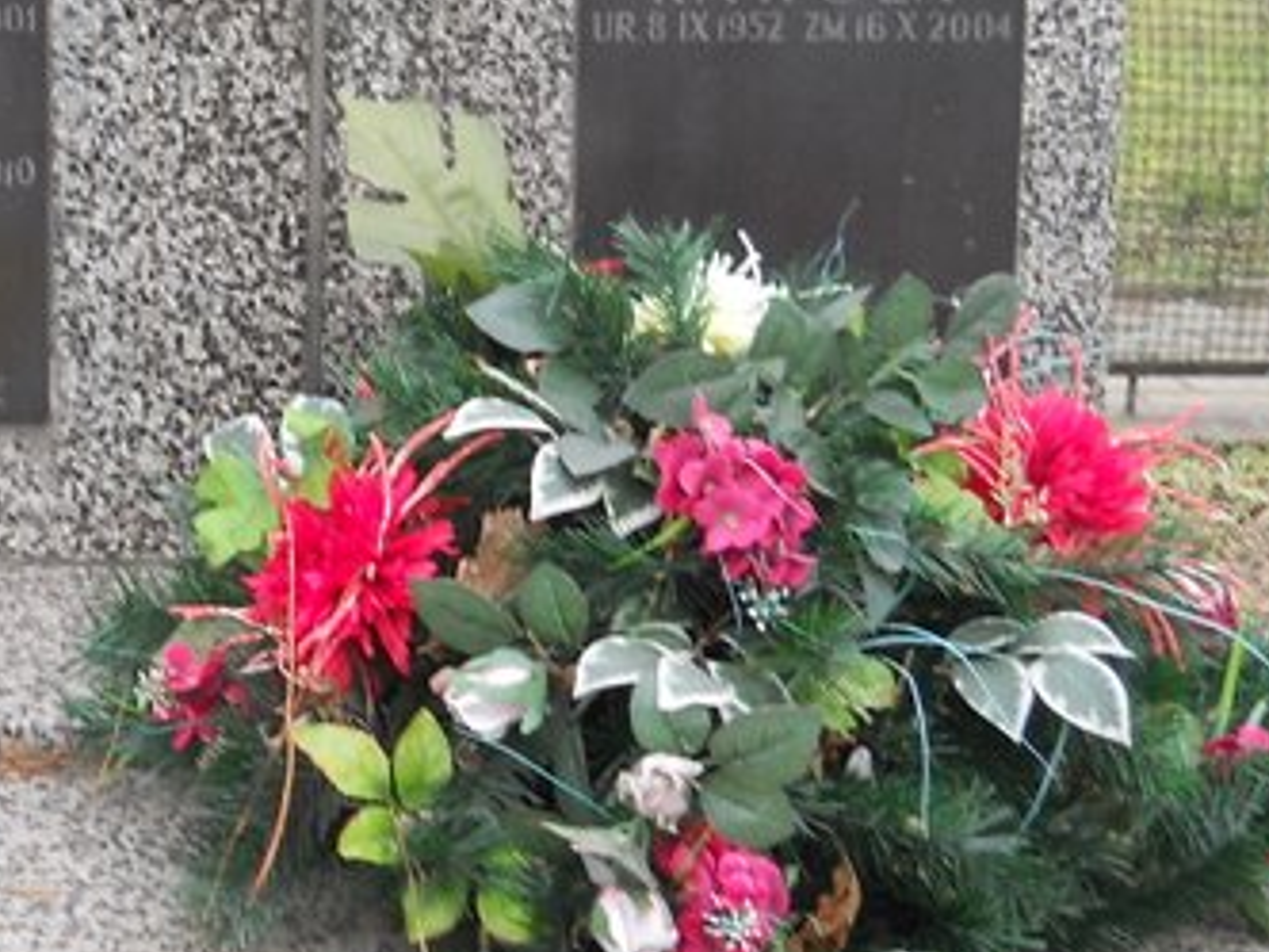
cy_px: 275
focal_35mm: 79
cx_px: 226
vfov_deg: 18.6
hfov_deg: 24.3
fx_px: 2896
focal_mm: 6.72
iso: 80
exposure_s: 1/50
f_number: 3.1
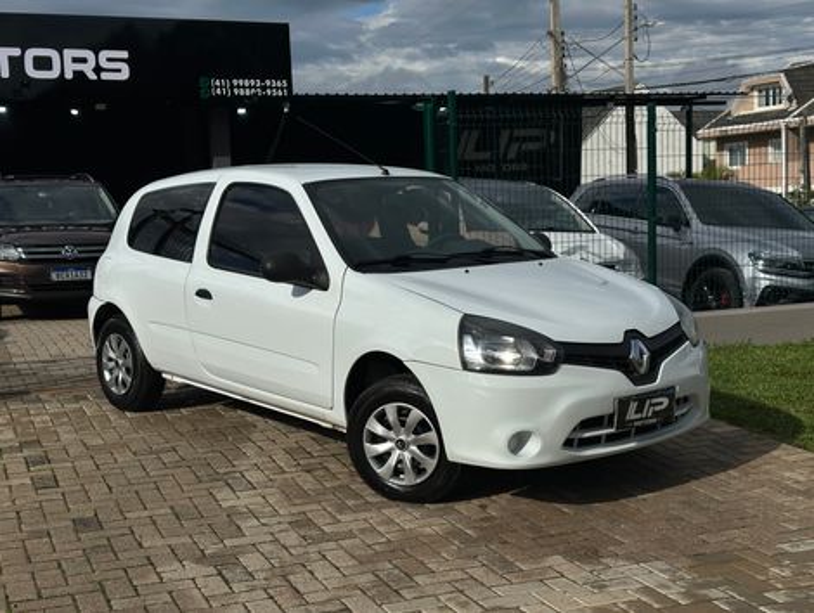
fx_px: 1130
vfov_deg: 30.3
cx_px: 407
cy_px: 306
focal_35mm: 48
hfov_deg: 39.6
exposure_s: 1/12048
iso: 64
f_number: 1.78
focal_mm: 6.86
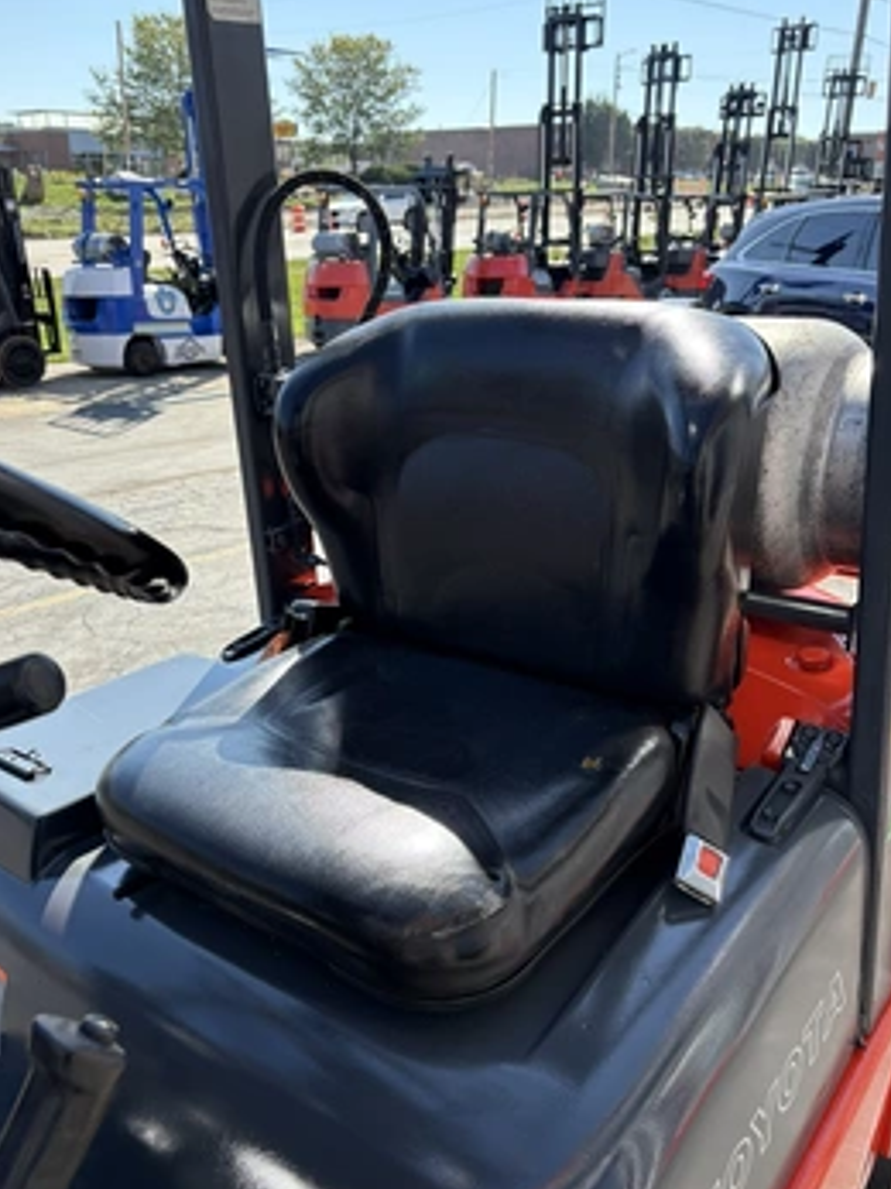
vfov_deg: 60.0
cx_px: 425
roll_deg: +0.0
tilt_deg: -19.3
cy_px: 603
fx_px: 1030
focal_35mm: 30
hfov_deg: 46.8
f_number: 1.6
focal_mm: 5.96
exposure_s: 1/1393
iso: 64
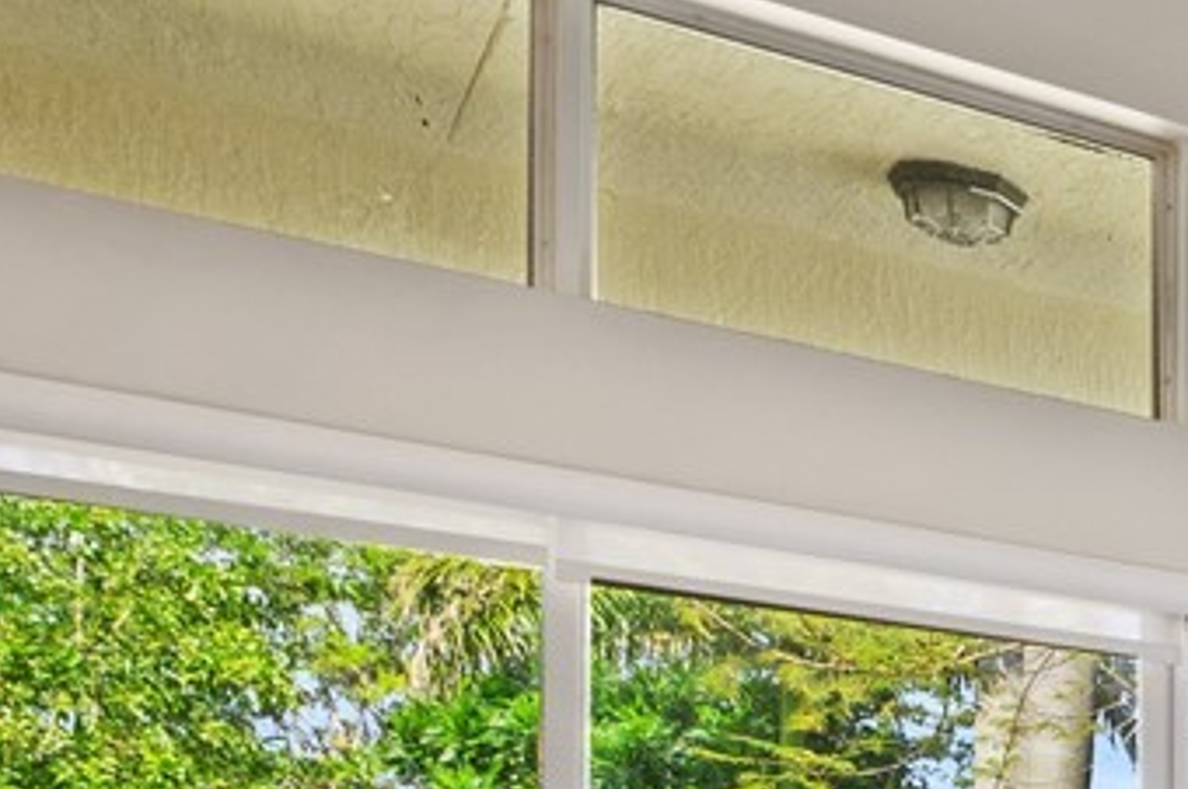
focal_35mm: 70
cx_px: 2411
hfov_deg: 18.3
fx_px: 2308
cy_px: 1234
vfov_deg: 17.2
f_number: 8
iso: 200
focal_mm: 14
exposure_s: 1/20
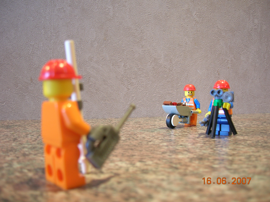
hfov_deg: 54.0
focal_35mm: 34
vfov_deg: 41.8
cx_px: 135
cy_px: 101
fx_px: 265
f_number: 2.9
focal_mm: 5.7
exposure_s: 1/3.2
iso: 69
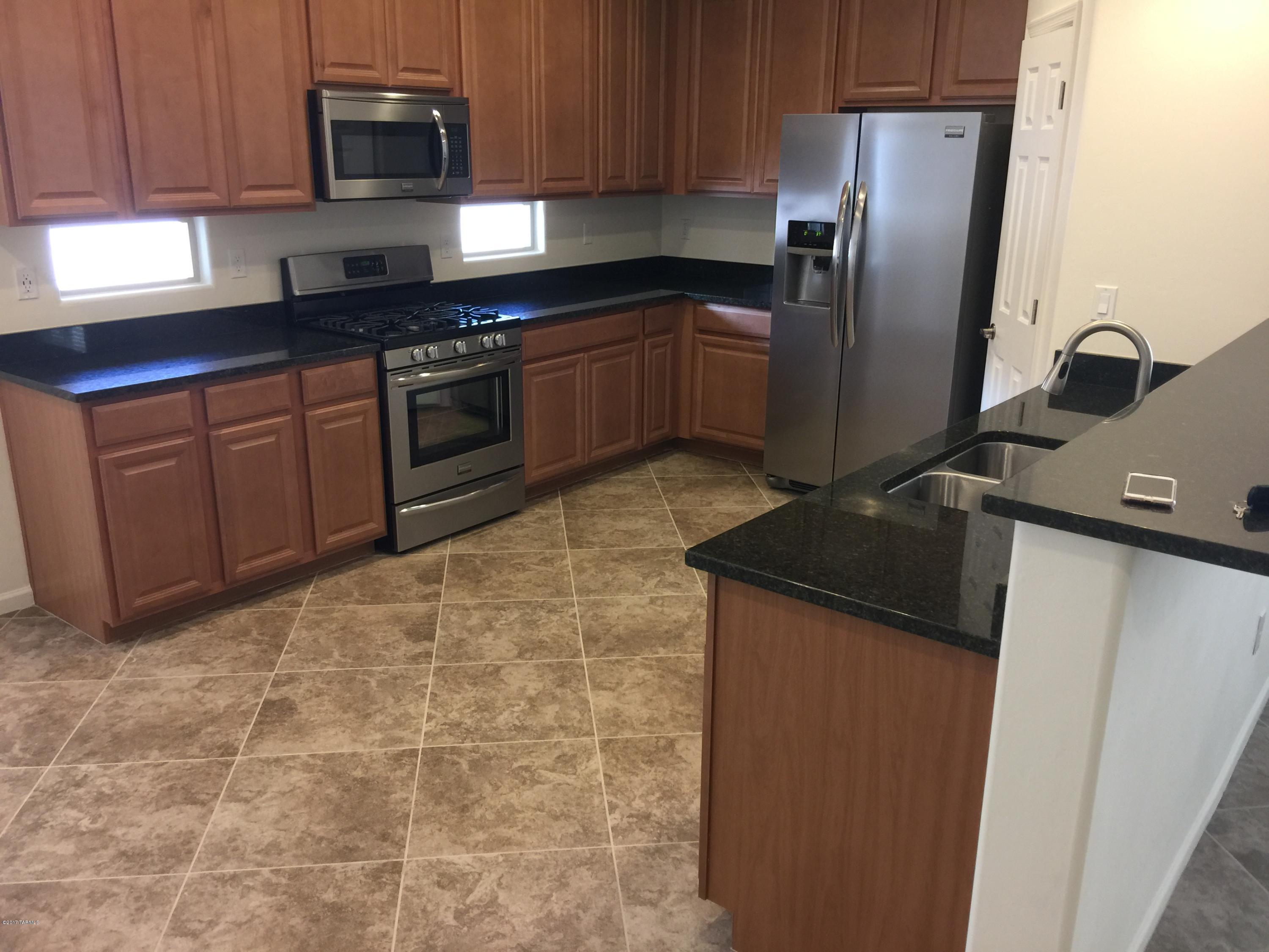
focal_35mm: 29
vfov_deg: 48.2
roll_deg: -1.4
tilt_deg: -19.6
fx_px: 1063
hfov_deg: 61.7
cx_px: 634
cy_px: 476
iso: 50
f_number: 2.2
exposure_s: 1/15
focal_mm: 4.15
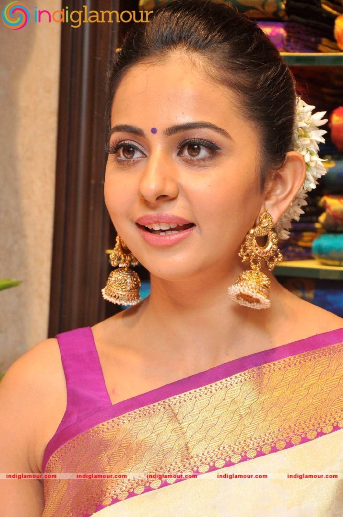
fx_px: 1828
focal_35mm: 128
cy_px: 258
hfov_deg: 10.7
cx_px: 172
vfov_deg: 16.1
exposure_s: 1/125
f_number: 9
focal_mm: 85
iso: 800
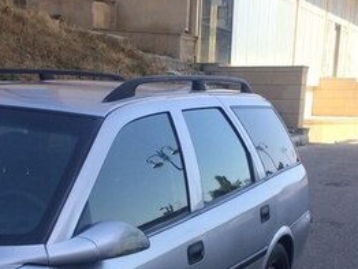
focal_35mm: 73
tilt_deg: -15.8
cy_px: 297
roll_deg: +0.3
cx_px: 135
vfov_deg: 19.3
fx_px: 756
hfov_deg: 26.6
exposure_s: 1/746
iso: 32
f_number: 2.2
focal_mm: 4.15
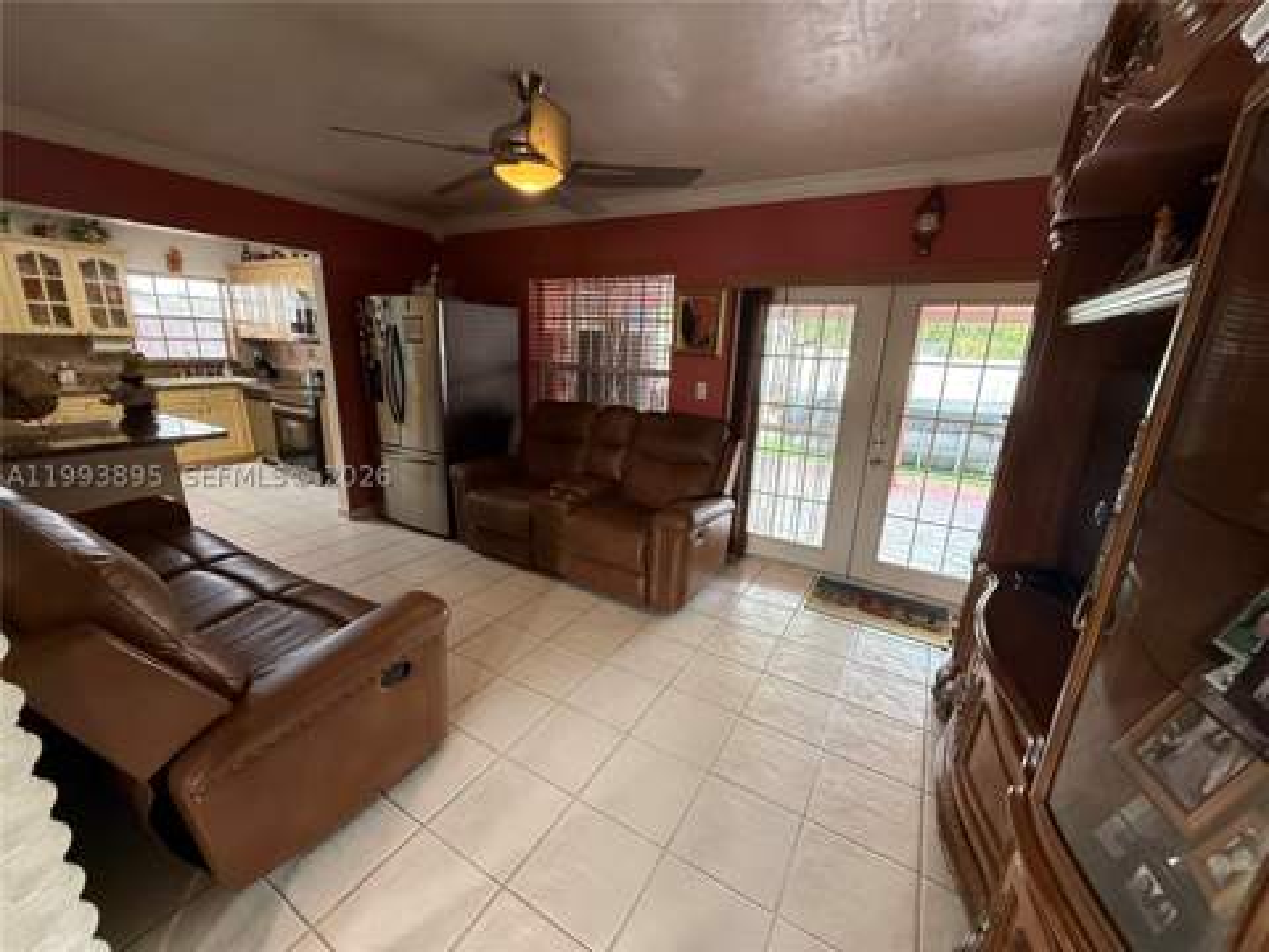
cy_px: 476
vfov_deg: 85.7
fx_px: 513
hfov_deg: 102.1
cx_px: 634
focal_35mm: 14
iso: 320
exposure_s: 1/60
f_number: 2.2
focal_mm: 2.22
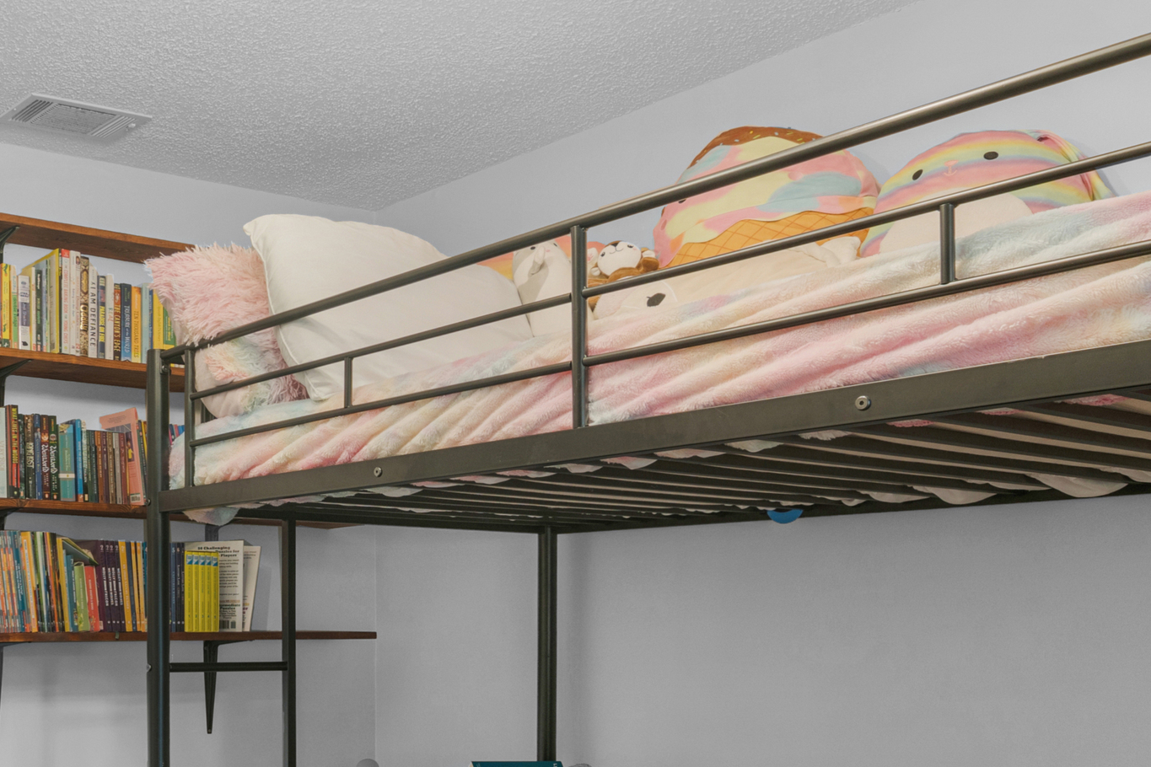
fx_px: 1187
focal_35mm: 37
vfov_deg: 34.6
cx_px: 113
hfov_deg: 46.6
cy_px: 629
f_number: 7.1
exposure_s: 1/4
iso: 250
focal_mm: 11
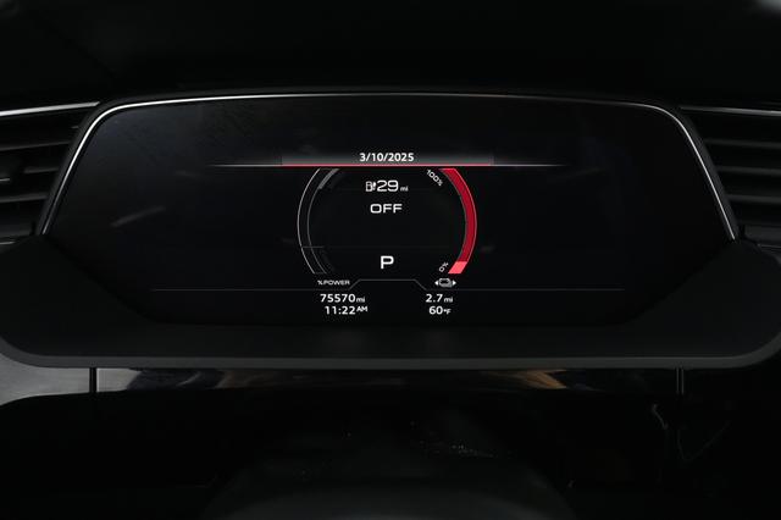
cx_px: 390
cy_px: 260
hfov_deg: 65.5
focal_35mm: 28
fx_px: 607
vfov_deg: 46.4
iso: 10000
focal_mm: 28
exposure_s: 1/80
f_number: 5.6
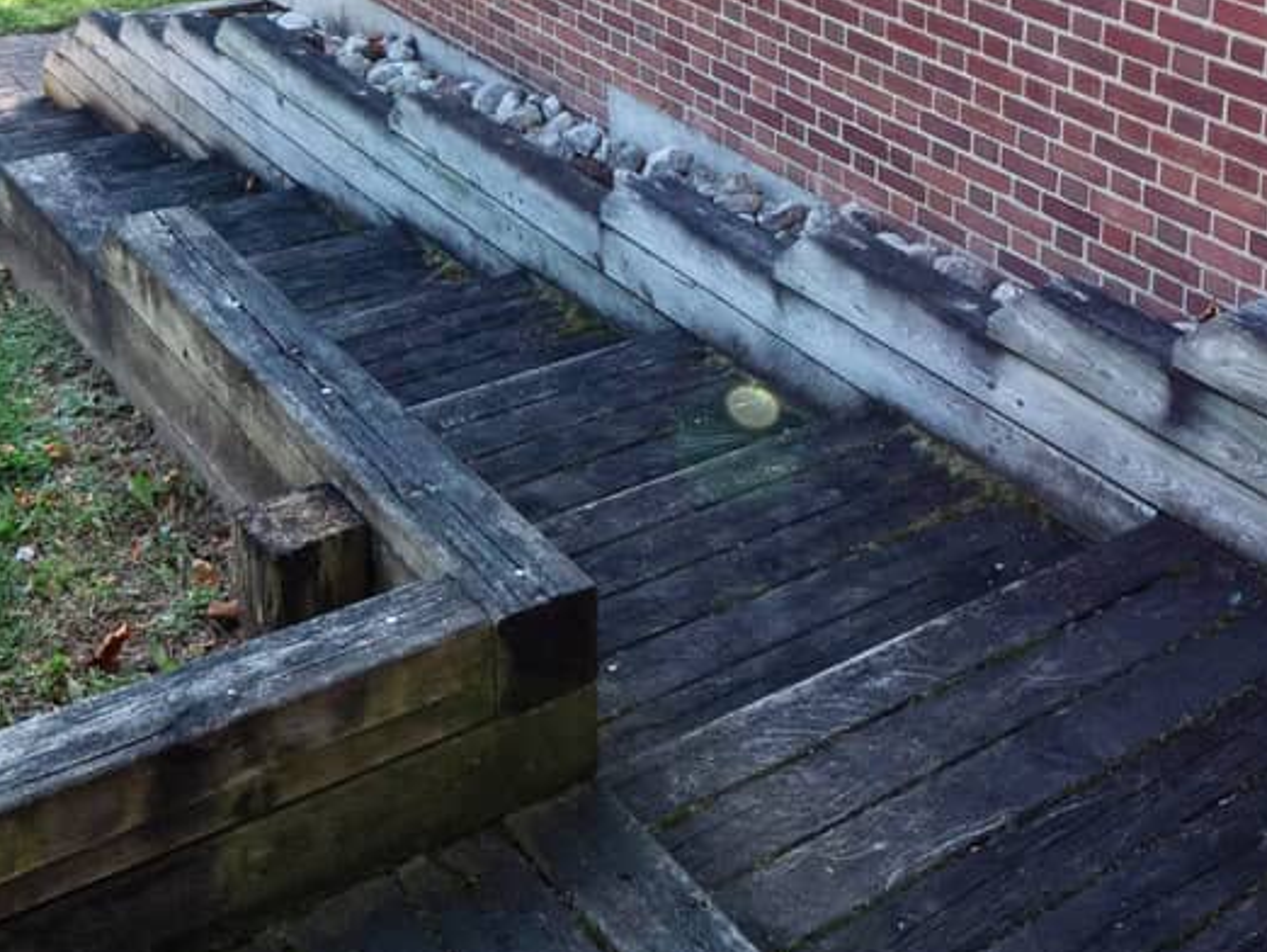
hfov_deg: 38.2
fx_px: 1794
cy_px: 36
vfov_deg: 28.2
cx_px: 908
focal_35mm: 49
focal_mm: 8
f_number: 4
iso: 200
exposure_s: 1/250
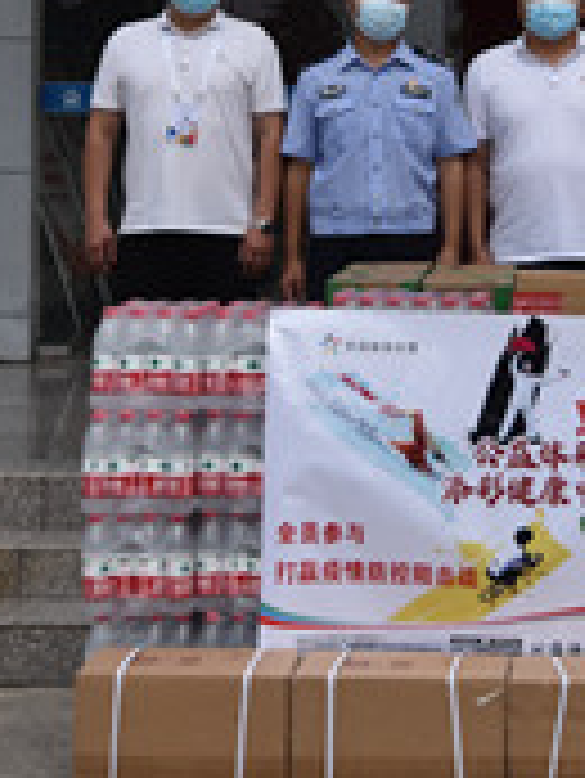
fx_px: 2183
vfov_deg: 20.0
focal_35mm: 97
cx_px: 558
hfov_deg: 15.0
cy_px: 151
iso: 200
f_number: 10
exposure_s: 1/400
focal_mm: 35
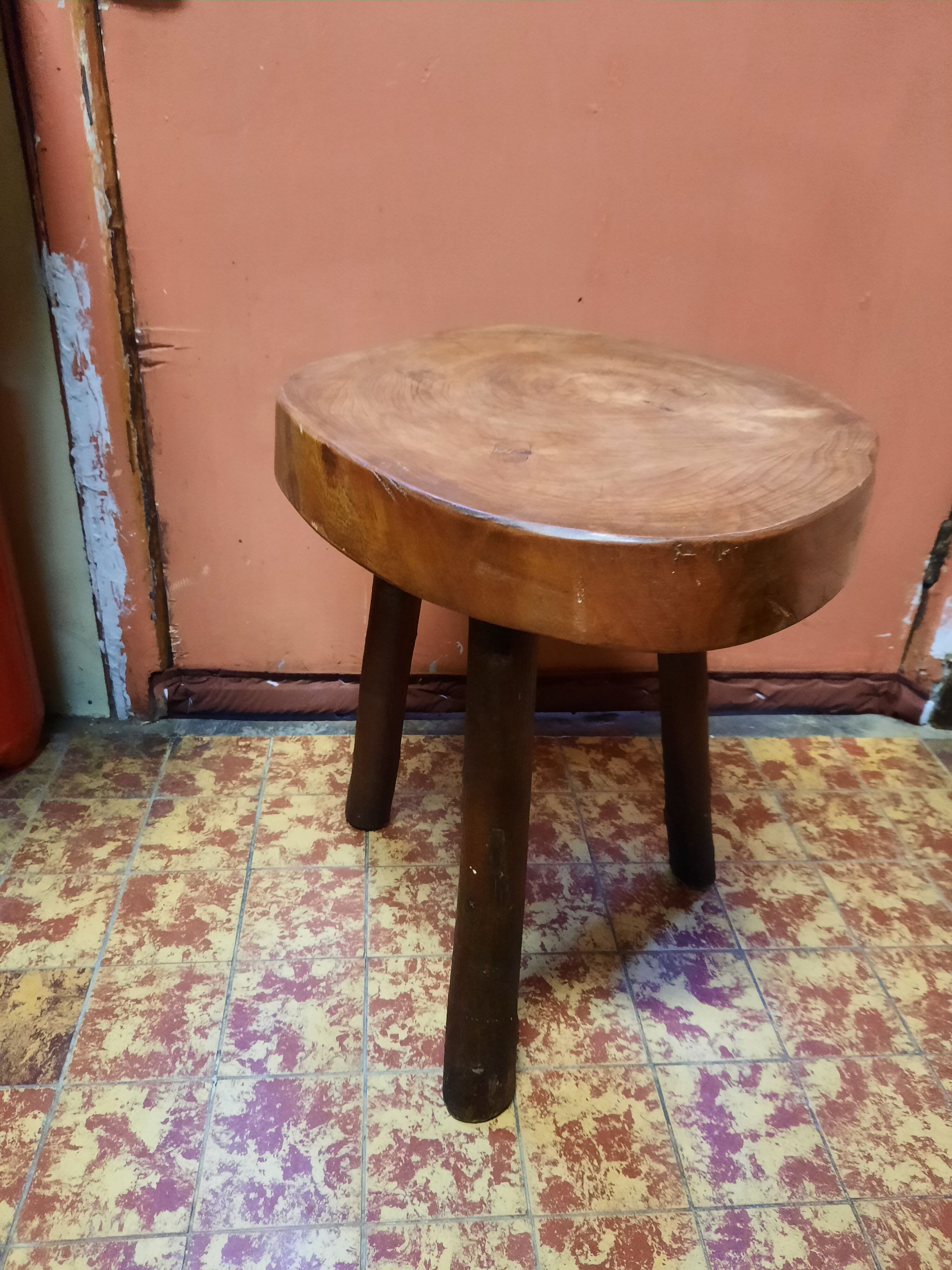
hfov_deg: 54.9
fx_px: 917
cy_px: 635
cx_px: 476
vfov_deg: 69.4
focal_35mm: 25
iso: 500
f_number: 2
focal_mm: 4.6
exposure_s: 1/25
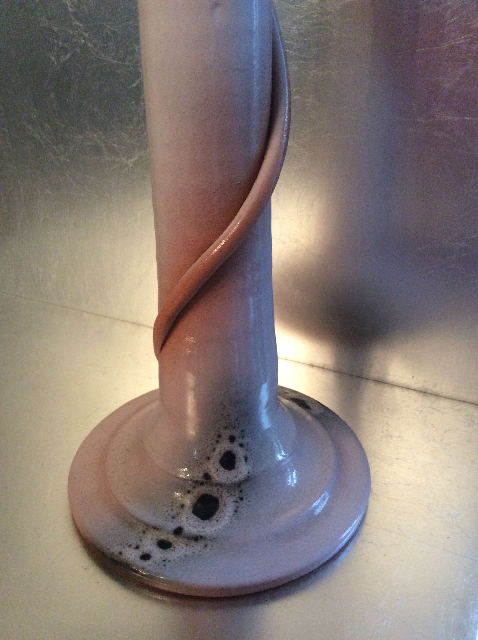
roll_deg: +1.0
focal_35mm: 32
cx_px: 239
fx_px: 591
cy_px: 320
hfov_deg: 44.1
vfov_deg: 56.9
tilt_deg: -28.6
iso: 200
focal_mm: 3.3
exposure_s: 1/25
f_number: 2.4
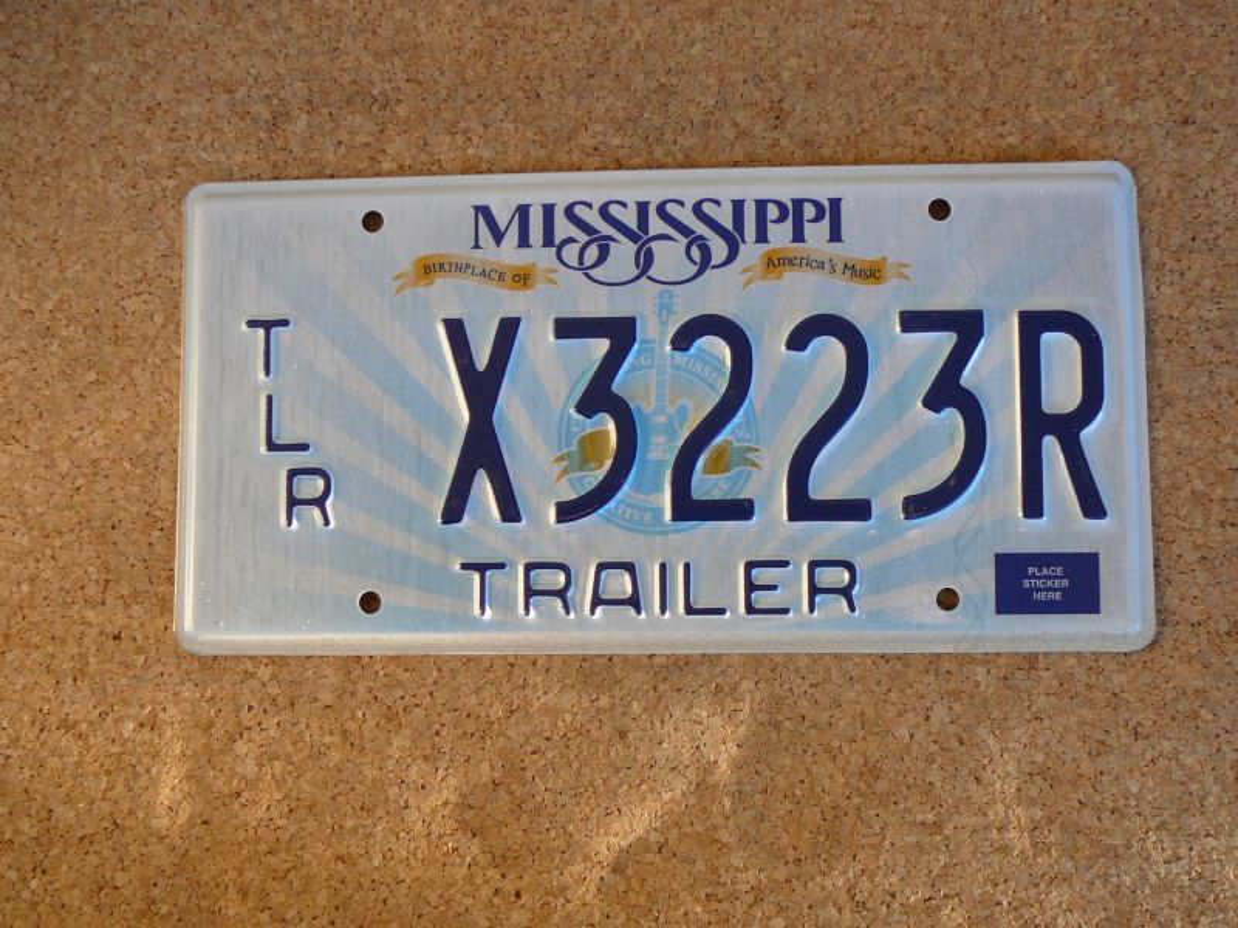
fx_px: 1538
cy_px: 464
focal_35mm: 43
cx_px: 619
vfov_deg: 33.6
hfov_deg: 43.9
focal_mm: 6.4
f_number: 3.2
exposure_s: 1/80
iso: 80
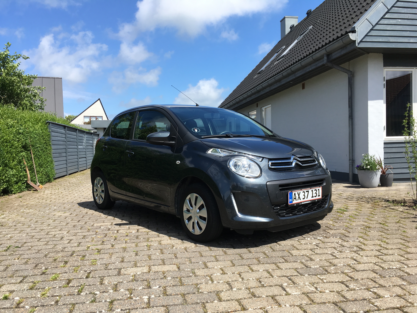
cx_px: 208
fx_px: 349
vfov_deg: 48.2
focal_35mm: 29
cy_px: 156
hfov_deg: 61.7
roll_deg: +1.8
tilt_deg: -1.2
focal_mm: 4.15
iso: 25
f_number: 2.2
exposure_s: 1/1202
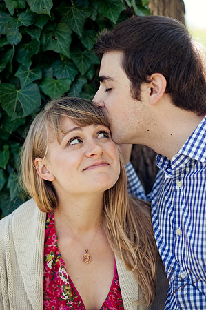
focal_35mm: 85
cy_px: 155
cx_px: 103
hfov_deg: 16.0
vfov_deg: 23.9
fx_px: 731
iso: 200
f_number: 2.5
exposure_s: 1/800
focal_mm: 85
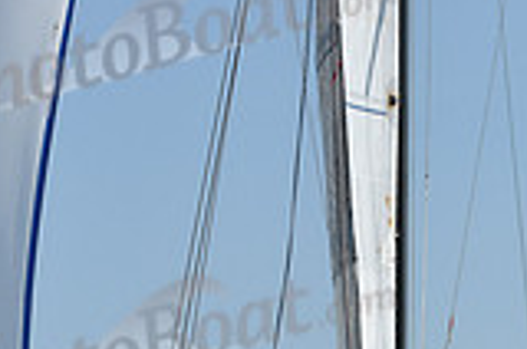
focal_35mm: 309
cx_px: 570
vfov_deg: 4.4
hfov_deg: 6.7
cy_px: 469
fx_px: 4514
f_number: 9
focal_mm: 85
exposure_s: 1/1250
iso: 250
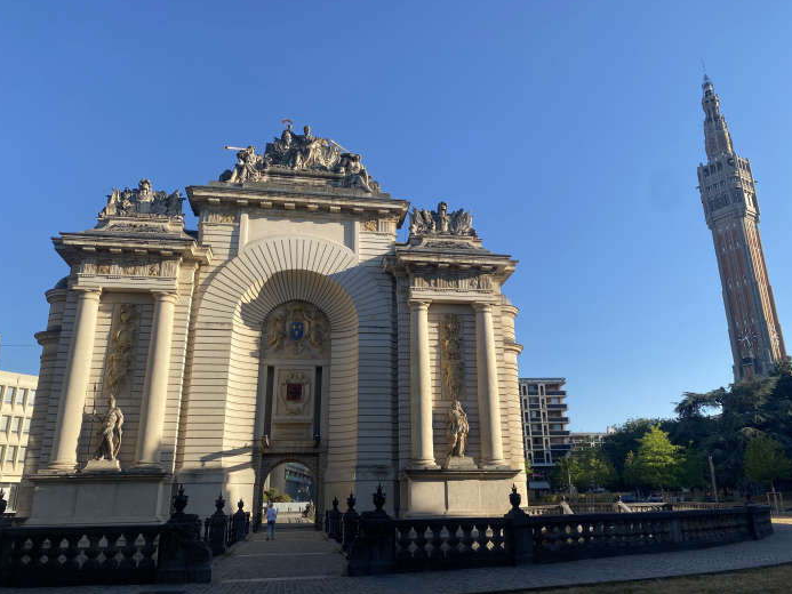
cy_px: 302
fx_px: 618
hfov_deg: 65.3
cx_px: 405
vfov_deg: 51.4
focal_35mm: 27
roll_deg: +0.1
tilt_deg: +17.6
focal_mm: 4.25
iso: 32
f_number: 1.8
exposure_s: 1/1961
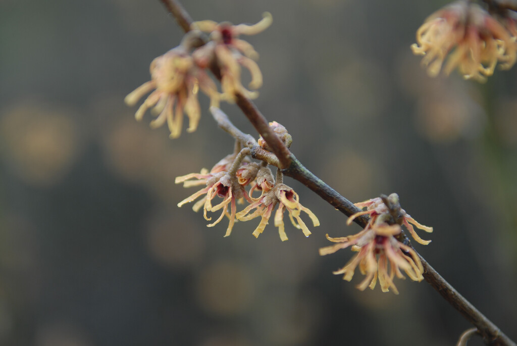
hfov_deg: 24.6
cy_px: 173
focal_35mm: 82
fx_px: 1186
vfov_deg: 16.6
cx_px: 258
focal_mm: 55
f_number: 2.8
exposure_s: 1/100
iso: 160
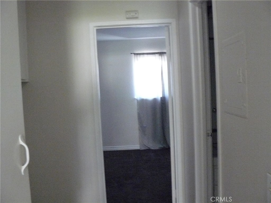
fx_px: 282
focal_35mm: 36
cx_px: 136
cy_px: 102
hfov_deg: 51.4
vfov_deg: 39.7
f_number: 2.8
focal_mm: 6
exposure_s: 1/30
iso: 800
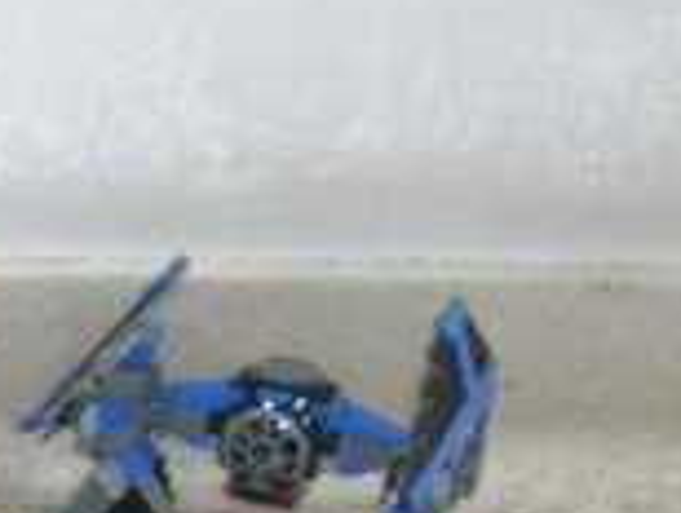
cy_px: 787
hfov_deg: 12.6
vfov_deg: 9.9
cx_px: -486
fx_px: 2857
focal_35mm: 145
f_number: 2.8
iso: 200
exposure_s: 1/8.8
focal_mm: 5.4
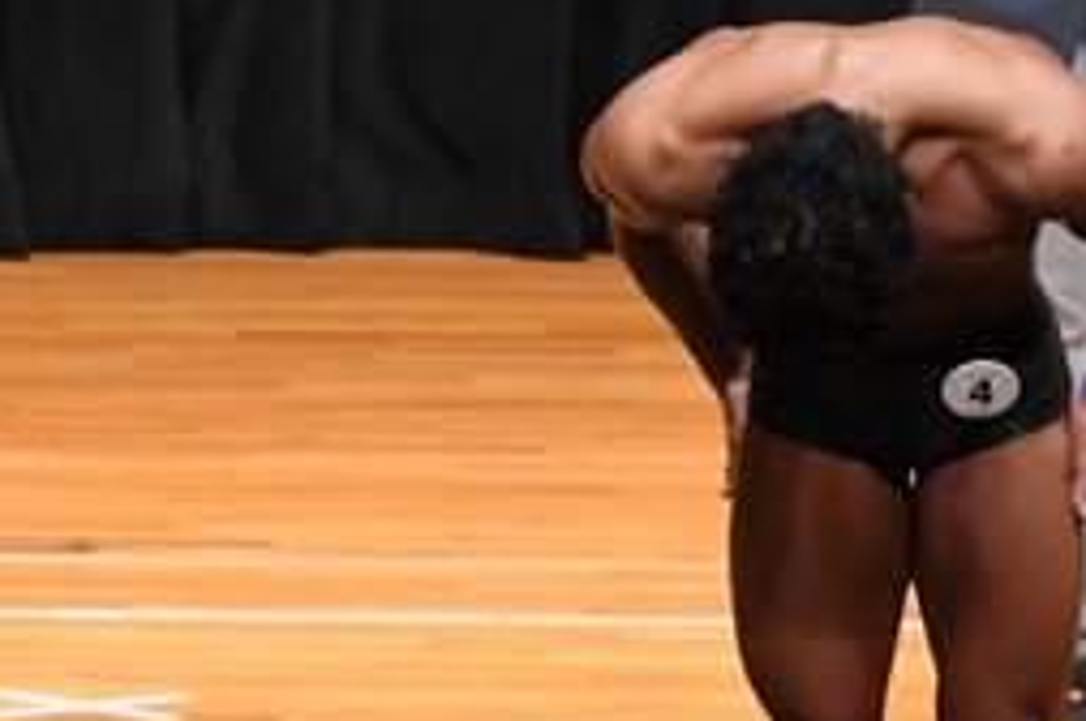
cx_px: 217
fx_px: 18679
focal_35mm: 620
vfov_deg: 2.2
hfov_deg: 3.3
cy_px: 476
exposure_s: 1/400
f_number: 5.6
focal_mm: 135
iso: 5000
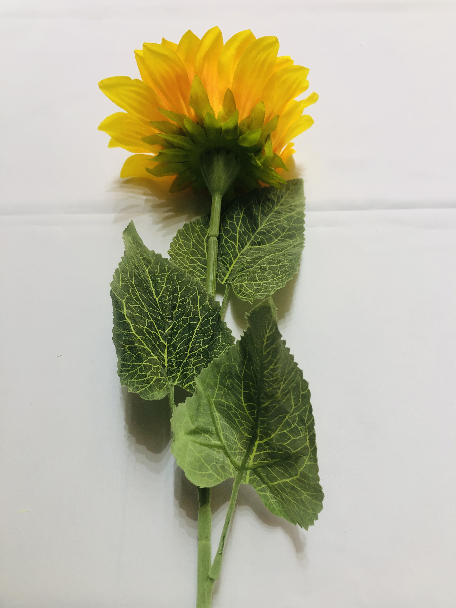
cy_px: 304
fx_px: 492
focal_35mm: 28
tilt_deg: -60.3
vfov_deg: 63.4
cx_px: 228
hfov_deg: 49.7
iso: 32
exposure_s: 1/33
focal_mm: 3.99
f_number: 1.8
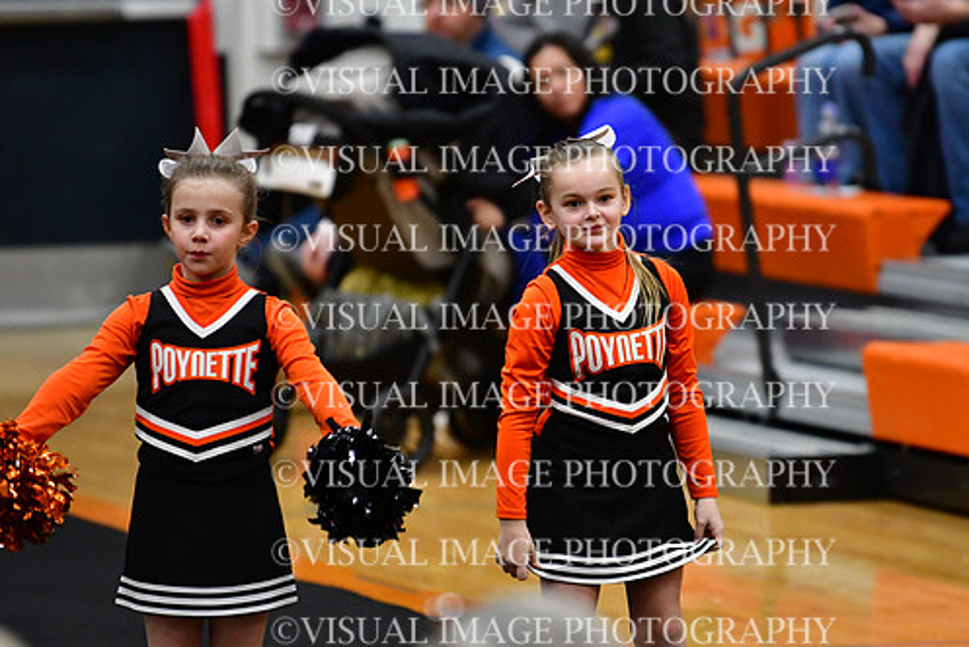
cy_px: 356
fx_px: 9426
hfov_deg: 5.9
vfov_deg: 3.9
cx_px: 554
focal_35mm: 350
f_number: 2.8
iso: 4000
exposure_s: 1/800
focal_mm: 200
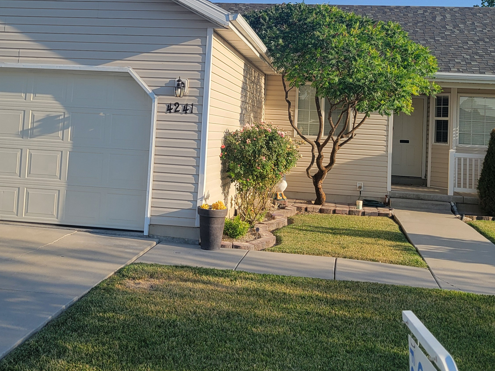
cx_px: 205
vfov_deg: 30.1
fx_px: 672
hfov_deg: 40.3
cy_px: 72
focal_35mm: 47
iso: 40
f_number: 1.8
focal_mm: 5.4
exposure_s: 1/1567
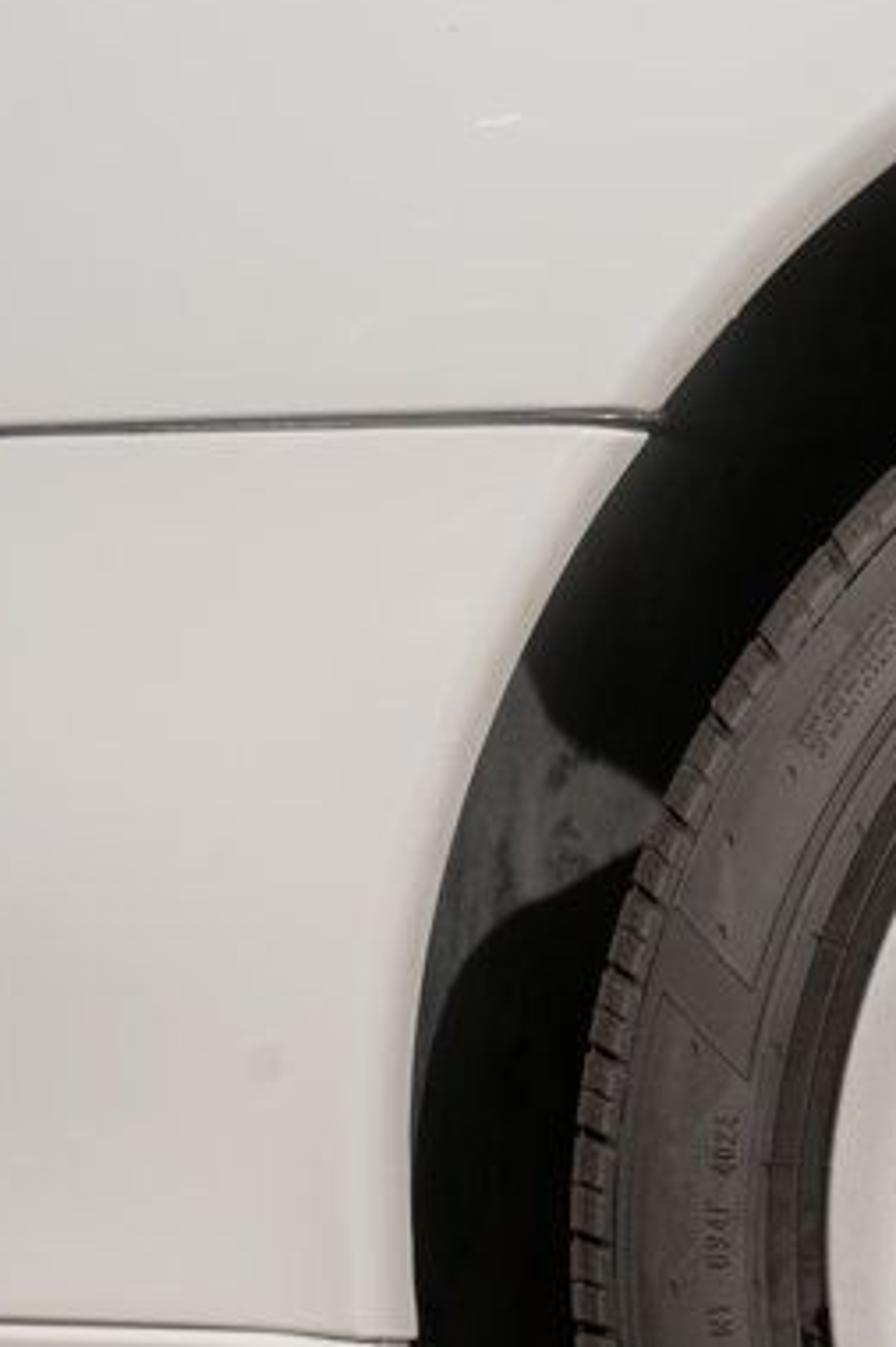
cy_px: 1186
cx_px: 1767
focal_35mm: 124
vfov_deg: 16.3
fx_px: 4633
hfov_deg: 10.2
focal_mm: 46
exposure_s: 1/60
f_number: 7.1
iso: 250
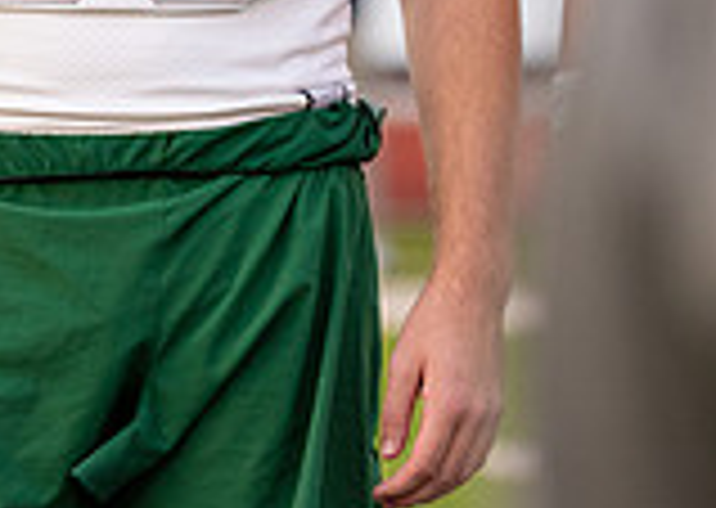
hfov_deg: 3.4
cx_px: 157
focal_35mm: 596
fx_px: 12099
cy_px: -466
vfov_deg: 2.4
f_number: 2.8
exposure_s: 1/1600
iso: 500
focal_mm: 133
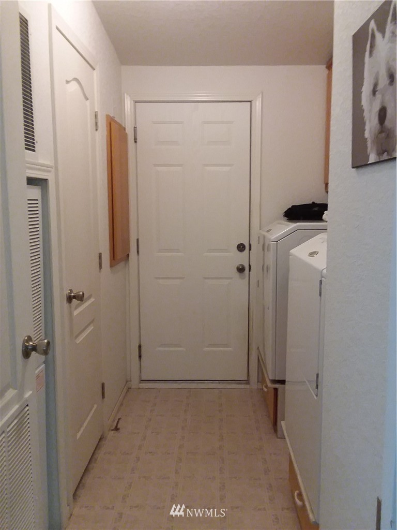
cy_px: 265
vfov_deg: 61.7
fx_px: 443
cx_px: 198
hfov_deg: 48.2
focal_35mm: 29
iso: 160
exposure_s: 1/20
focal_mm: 2.47
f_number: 1.9
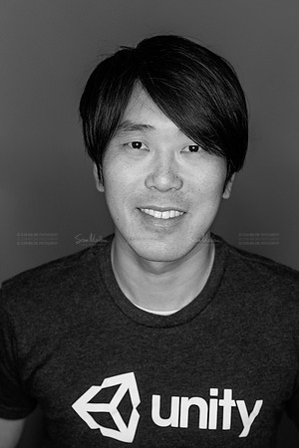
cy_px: 224
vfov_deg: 23.9
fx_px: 1059
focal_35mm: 85
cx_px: 150
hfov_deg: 16.1
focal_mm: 85
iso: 2000
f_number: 3.5
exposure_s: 1/320
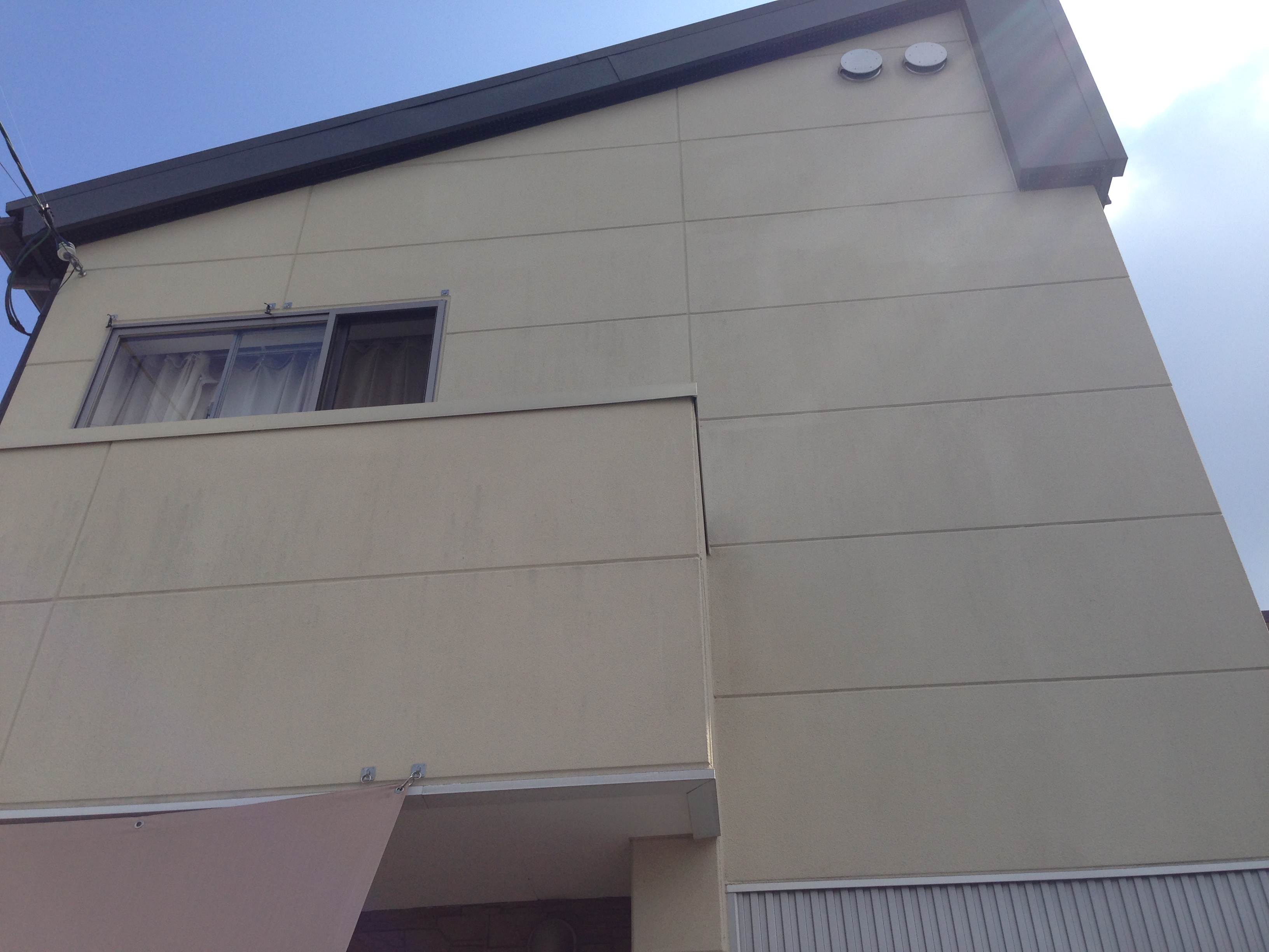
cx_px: 634
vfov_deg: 42.9
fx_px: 1210
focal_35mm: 33
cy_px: 476
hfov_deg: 55.4
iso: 50
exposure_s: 1/1427
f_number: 2.4
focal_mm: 4.12
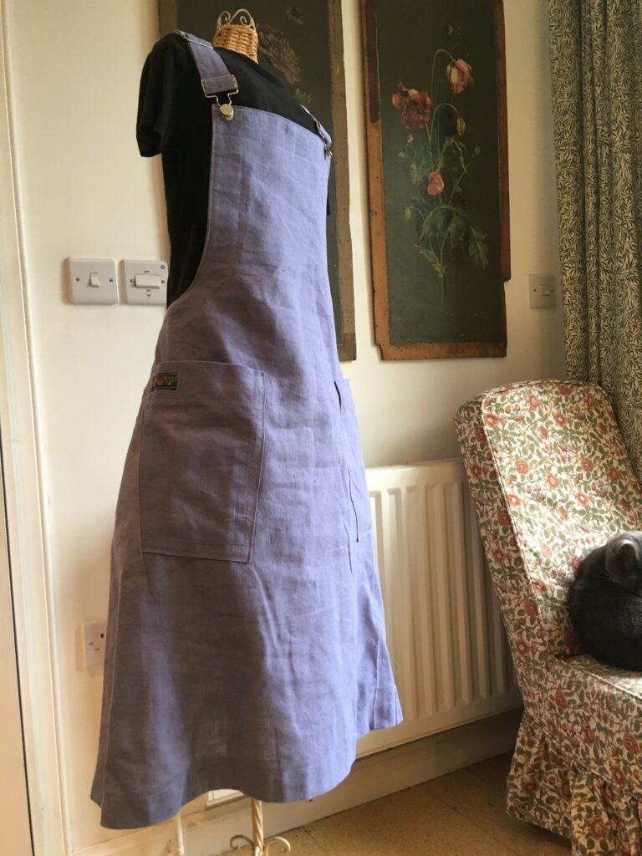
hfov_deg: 48.2
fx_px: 717
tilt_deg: -3.1
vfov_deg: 61.7
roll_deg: +3.7
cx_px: 321
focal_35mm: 29
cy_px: 428
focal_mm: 4.15
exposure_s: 1/33
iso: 125
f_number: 2.2
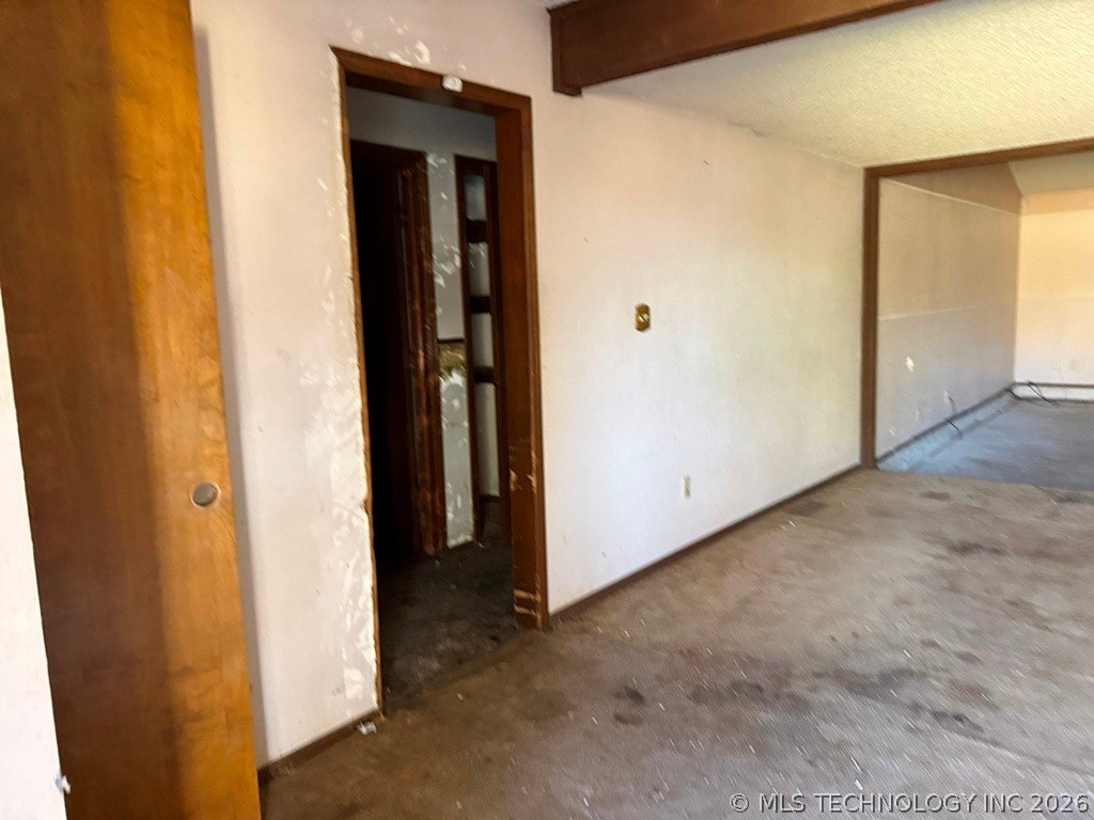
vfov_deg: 56.8
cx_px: 547
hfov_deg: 71.6
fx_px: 758
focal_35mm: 24
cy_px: 410
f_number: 1.78
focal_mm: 6.76
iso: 800
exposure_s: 1/50
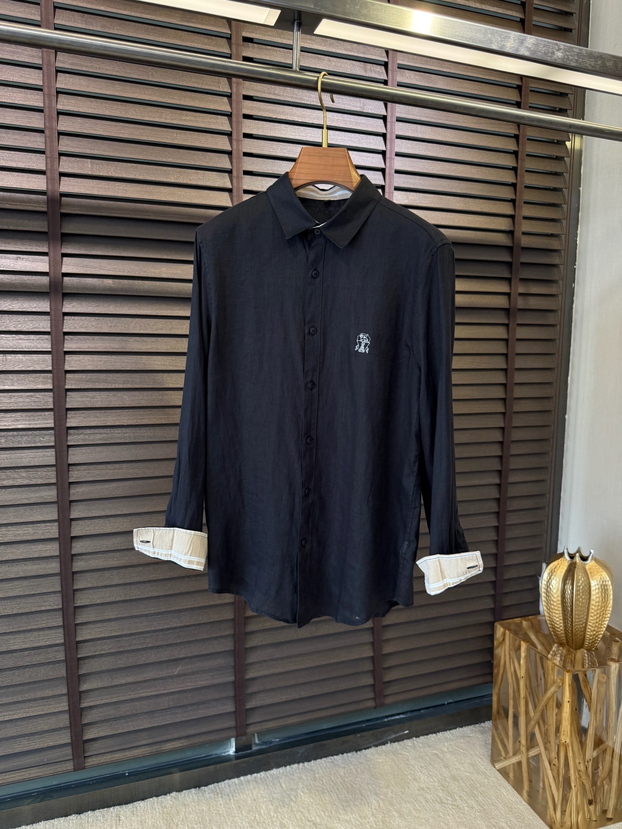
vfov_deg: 71.6
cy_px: 414
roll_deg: -1.6
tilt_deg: -6.2
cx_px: 311
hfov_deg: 56.8
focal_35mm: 24
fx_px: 575
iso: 160
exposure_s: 1/243
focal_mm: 6.76
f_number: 1.78
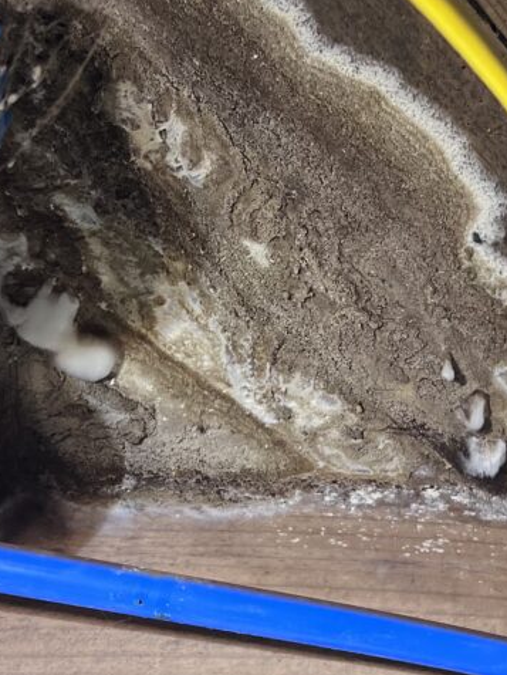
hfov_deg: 25.8
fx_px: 1092
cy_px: 355
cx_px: 376
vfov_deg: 34.3
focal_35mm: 56
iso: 400
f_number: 1.5
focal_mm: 5.7
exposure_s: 1/60
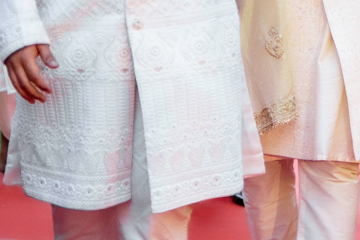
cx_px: 388
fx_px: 1620
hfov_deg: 12.5
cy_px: -123
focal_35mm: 162
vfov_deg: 8.3
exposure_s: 1/250
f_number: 1.4
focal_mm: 35
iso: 640
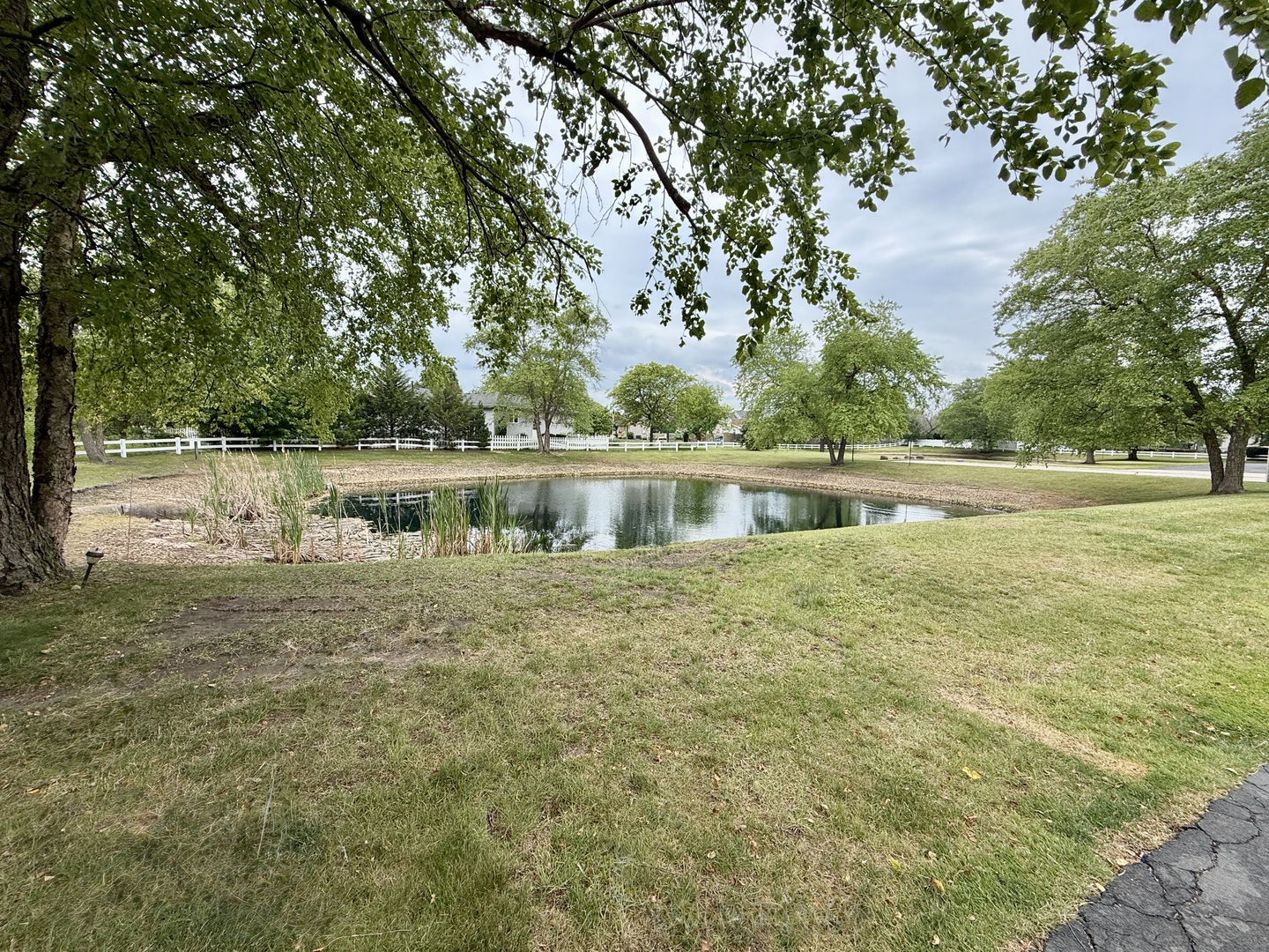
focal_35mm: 14
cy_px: 476
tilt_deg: -4.4
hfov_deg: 102.1
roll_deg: -1.7
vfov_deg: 85.7
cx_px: 634
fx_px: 513
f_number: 2.2
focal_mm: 2.22
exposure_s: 1/770
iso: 40
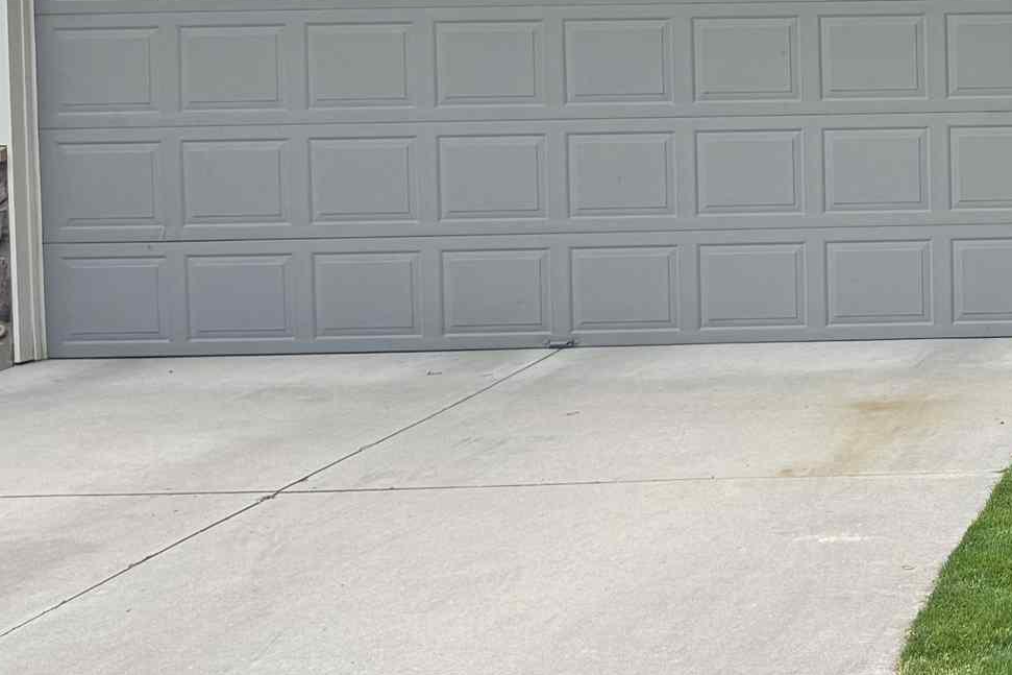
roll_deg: +1.1
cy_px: 126
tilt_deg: -0.5
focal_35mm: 79
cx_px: 1276
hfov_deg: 23.1
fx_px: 2220
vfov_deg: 17.1
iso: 80
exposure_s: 1/1597
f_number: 1.78
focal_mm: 6.76
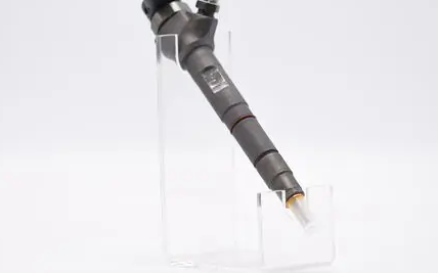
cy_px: 115
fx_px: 2303
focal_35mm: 193
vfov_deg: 6.8
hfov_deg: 10.9
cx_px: 195
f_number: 3
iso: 100
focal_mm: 90
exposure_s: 1/200
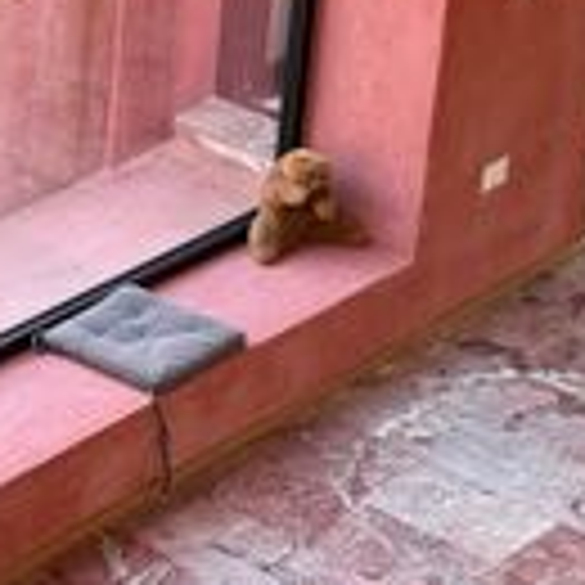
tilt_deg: -26.0
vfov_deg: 12.1
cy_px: 176
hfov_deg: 11.6
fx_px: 2753
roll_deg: +0.4
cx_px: -274
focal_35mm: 144
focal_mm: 6.76
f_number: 1.78
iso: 125
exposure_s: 1/109
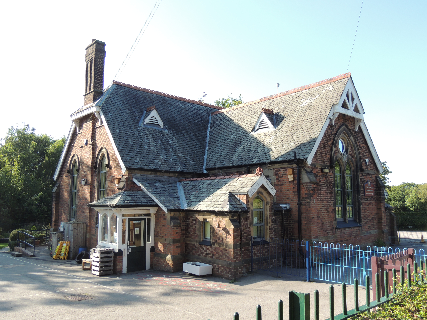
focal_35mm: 30
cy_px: 160
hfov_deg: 60.0
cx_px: 214
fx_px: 370
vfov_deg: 46.8
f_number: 3.1
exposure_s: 1/320
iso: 100
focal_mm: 5.3
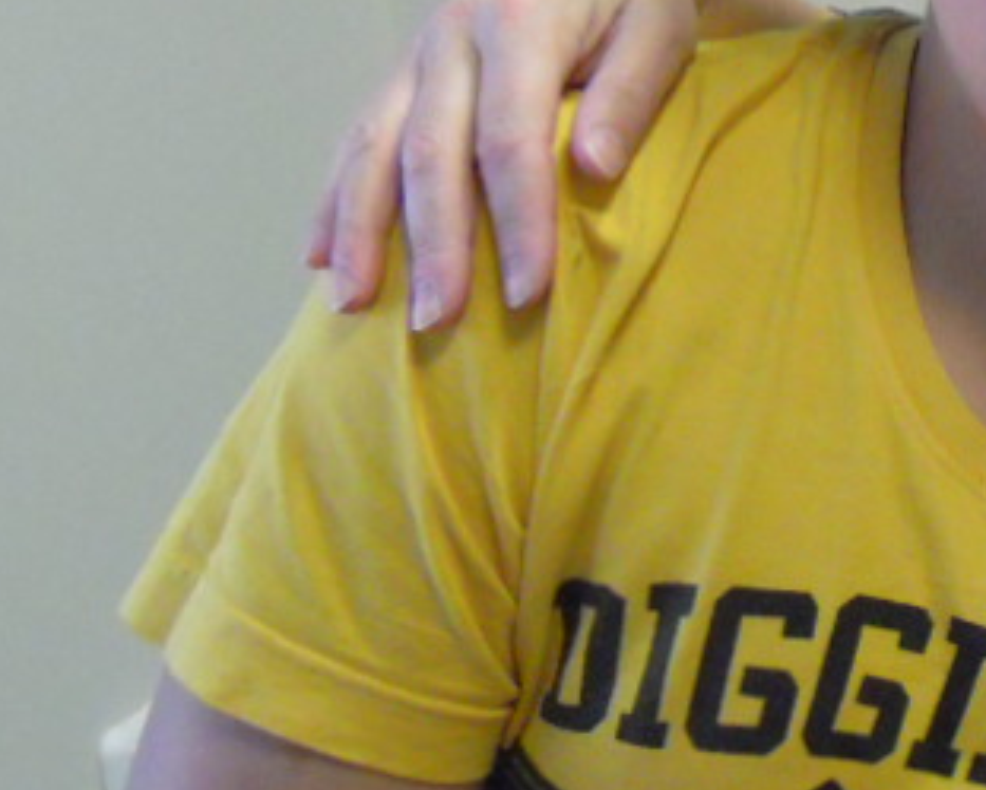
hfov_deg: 18.6
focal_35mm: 90
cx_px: 1503
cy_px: 168
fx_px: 2627
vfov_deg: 17.0
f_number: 2.7
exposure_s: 1/100
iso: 800
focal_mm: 5
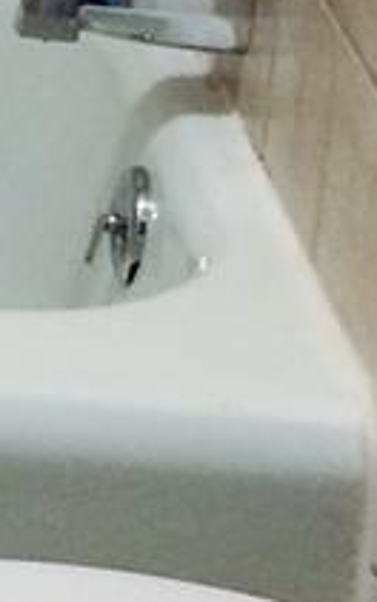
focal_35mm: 224
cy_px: -268
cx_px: -1100
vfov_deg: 9.1
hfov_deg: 5.2
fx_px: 3680
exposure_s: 1/30
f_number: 2.2
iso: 160
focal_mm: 4.15
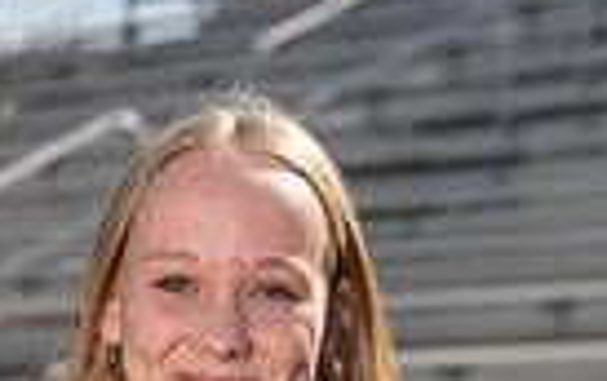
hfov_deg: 10.1
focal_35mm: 207
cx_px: 84
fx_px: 3429
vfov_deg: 6.1
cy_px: 935
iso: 100
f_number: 4.5
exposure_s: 1/640
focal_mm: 62
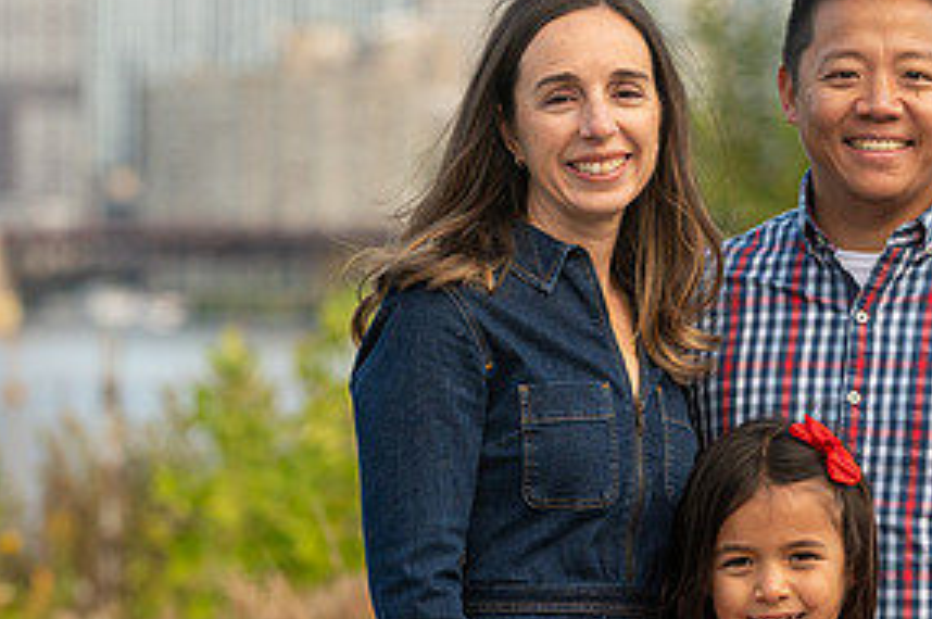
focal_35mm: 275
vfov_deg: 5.0
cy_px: 238
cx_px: 645
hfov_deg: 7.5
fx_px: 7111
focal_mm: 130
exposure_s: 1/800
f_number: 4
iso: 400
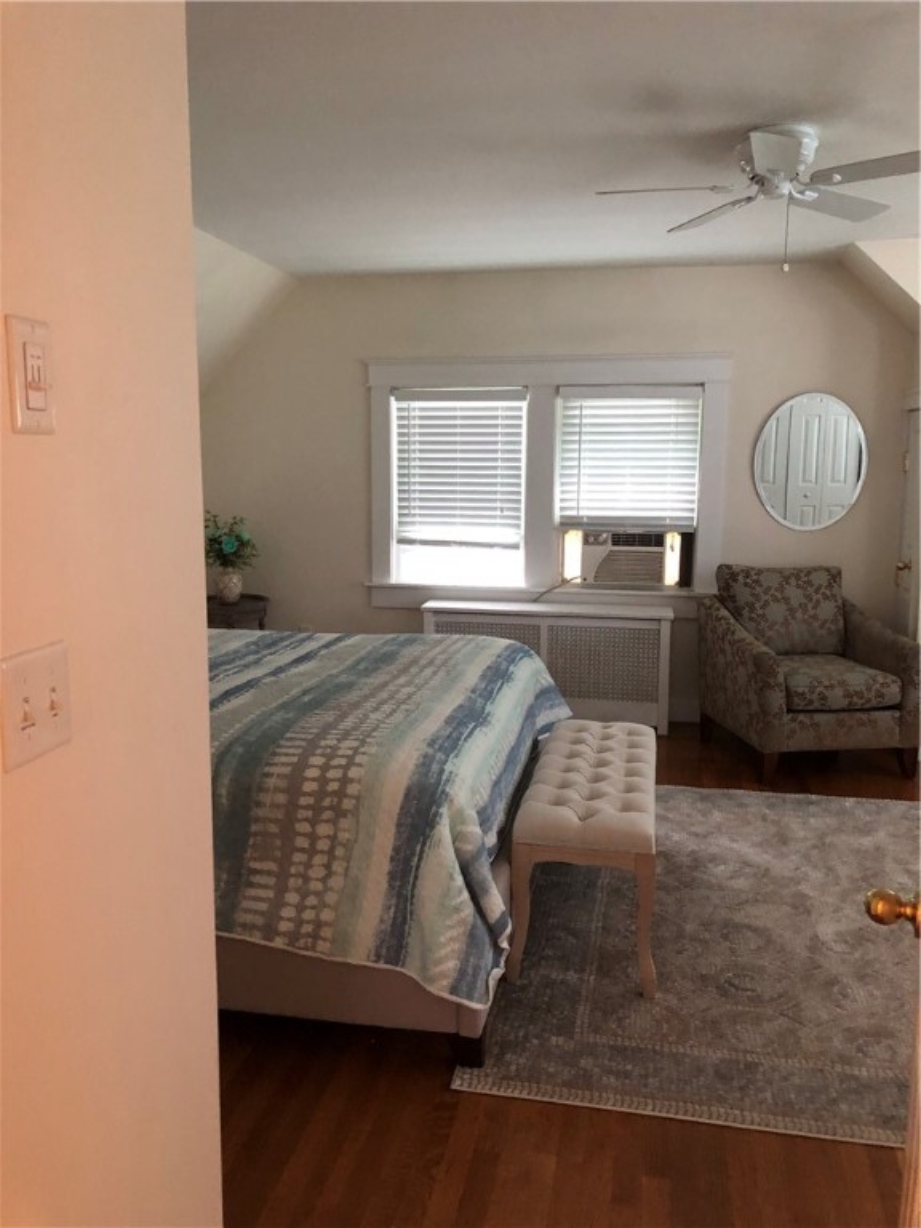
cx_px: 460
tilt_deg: -6.8
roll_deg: +0.3
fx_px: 993
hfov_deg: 49.7
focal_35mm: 28
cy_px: 614
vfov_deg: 63.4
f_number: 1.8
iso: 100
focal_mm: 3.99
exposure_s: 1/11
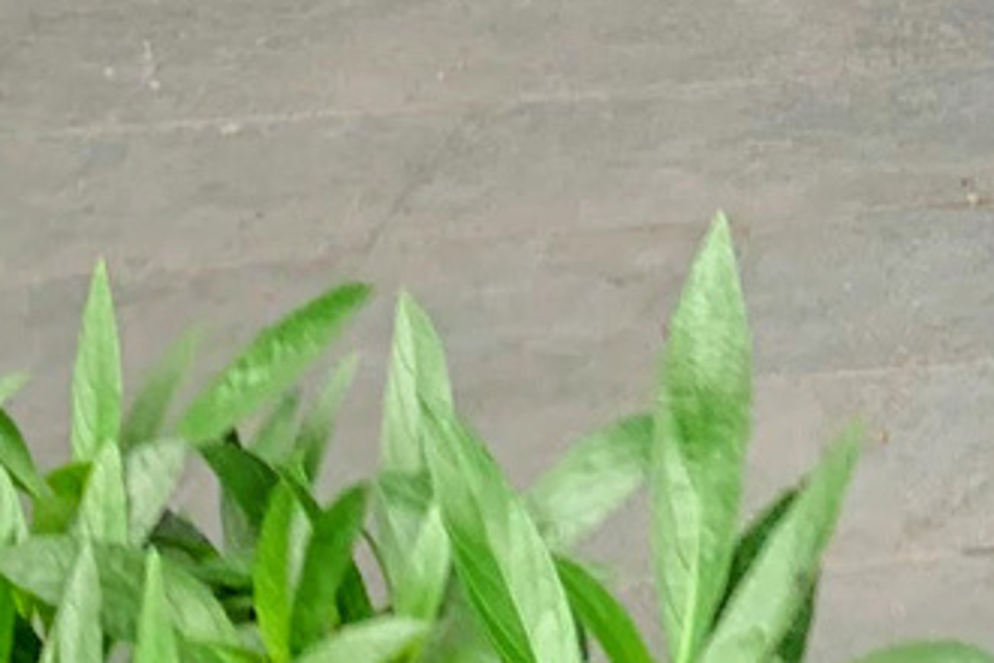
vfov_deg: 7.2
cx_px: 1991
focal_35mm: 164
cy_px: -1498
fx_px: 4528
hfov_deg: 11.3
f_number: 1.8
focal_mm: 4.25
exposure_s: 1/122
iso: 32
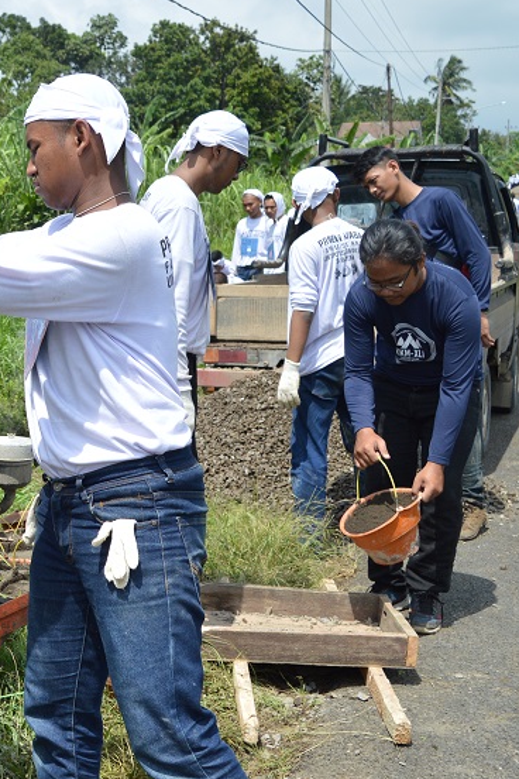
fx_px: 1081
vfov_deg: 39.6
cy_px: 380
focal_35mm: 50
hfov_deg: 24.3
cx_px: -120
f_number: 5
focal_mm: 18
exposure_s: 1/640
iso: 100
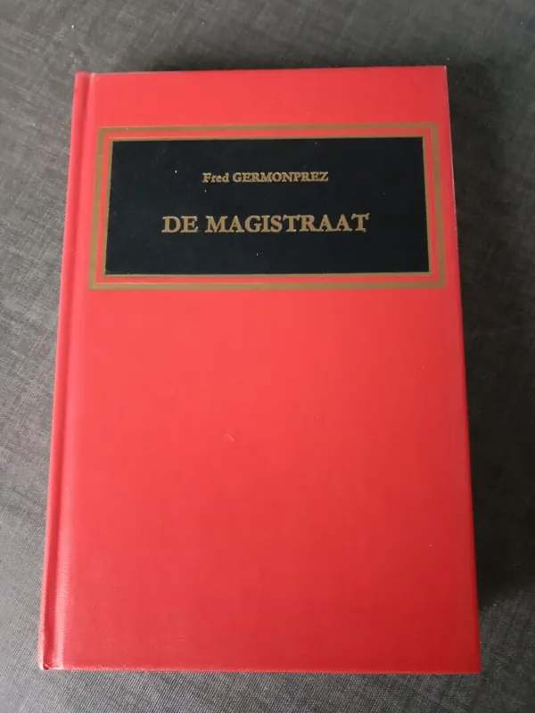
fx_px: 556
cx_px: 268
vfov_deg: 65.3
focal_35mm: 27
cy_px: 356
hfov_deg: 51.4
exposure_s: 1/16.7
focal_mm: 3.65
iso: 2942
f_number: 2.2
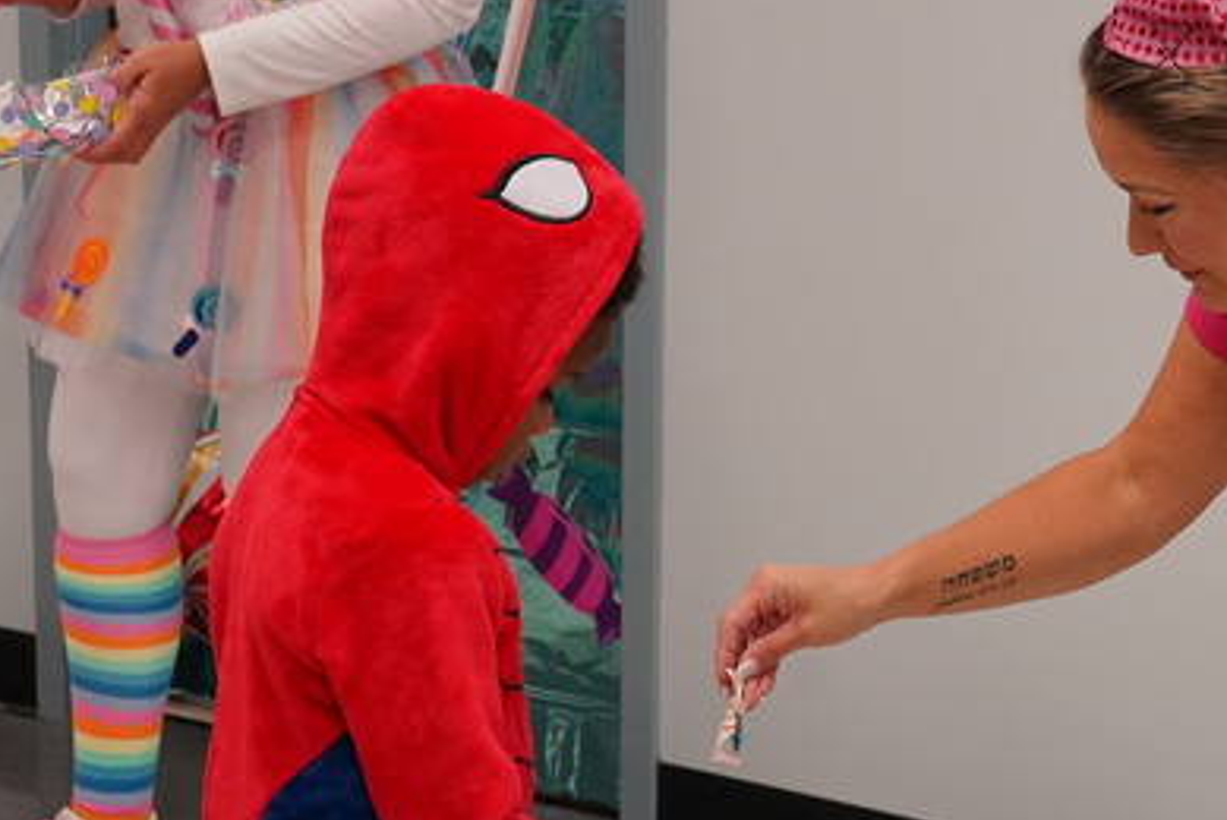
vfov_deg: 13.7
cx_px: 978
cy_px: 364
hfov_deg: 20.2
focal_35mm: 100
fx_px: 3411
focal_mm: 38
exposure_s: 1/250
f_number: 6.3
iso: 3200
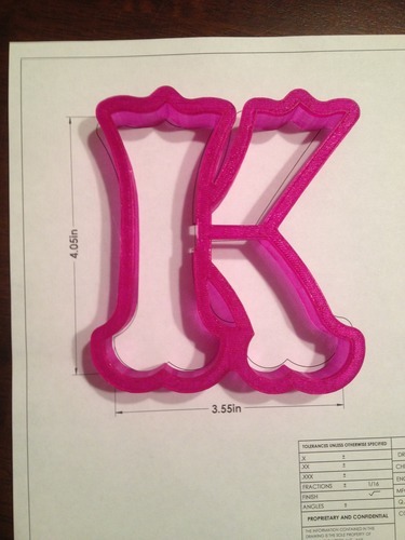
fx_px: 546
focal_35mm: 35
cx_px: 202
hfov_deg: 40.7
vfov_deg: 52.6
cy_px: 270
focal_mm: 4.28
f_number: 2.4
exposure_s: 1/20
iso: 125
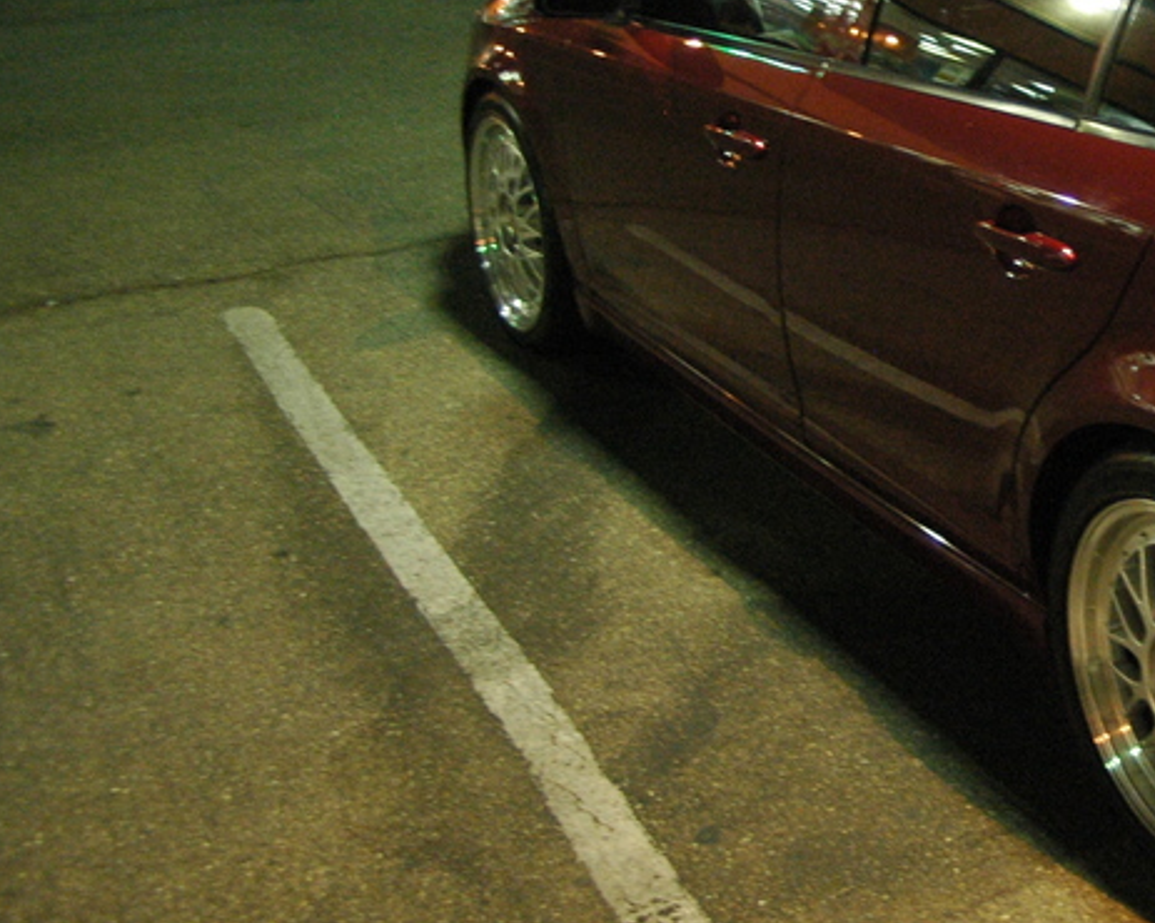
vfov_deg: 26.9
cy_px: 301
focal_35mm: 56
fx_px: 1913
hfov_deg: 30.3
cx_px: 1247
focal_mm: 18
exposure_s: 1/13
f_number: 3.5
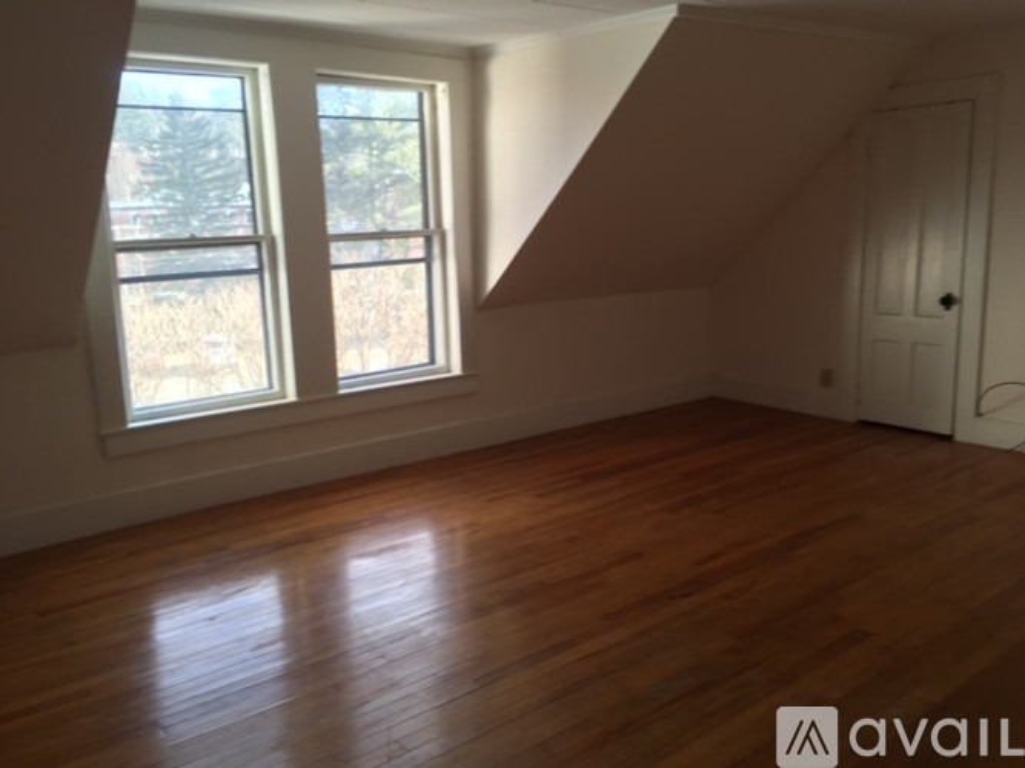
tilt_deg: -9.7
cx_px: 512
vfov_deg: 48.2
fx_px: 859
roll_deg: +2.9
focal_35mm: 29
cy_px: 384
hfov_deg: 61.7
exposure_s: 1/60
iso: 25
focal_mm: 4.15
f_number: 2.2
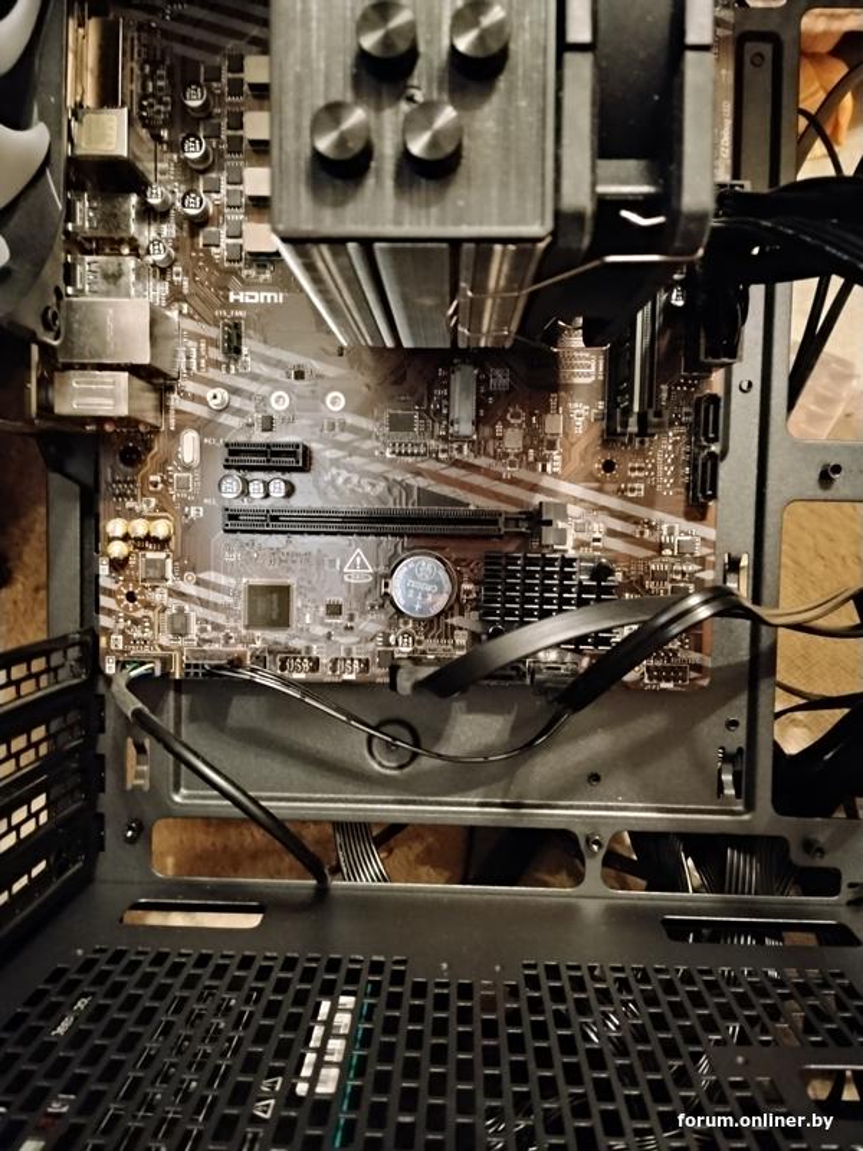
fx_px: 964
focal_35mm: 29
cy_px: 576
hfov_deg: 48.2
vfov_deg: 61.7
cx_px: 432
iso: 4000
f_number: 1.8
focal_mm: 4.22
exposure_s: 1/17
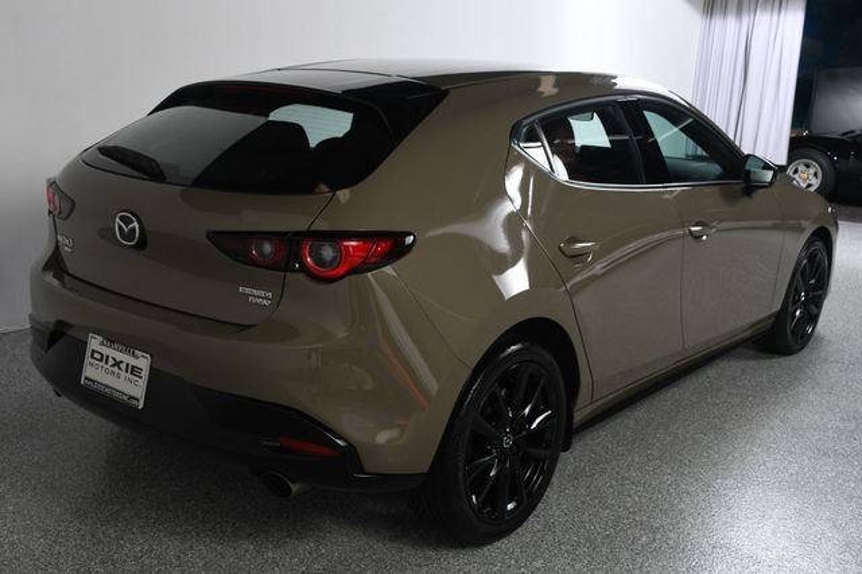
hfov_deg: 49.6
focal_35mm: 39
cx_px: 431
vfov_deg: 34.2
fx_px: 933
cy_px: 287
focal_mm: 26
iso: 100
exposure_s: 1/160
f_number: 10
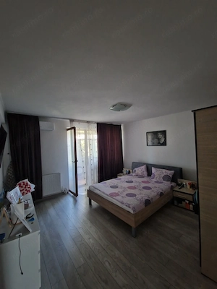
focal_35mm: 13
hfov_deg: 89.9
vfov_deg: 106.2
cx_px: 108
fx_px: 109
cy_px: 144
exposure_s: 1/25
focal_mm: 2.2
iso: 640
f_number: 2.2
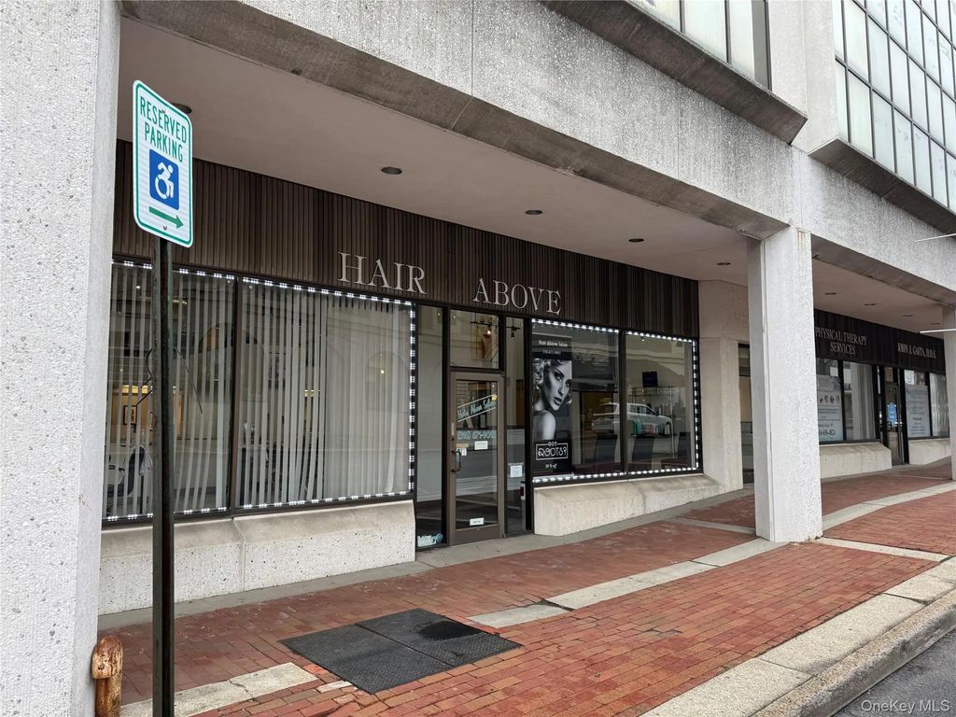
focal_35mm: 24
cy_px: 358
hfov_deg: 71.6
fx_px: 663
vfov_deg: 56.8
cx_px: 478
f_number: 1.78
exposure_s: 1/212
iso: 64
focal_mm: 6.76
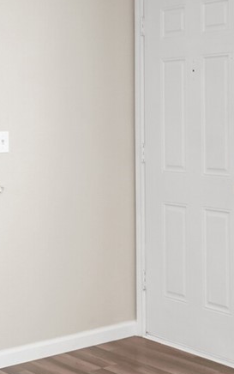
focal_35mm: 71
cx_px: 225
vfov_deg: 28.8
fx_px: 724
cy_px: 129
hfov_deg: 18.0
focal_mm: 14
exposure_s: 1/1.67
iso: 1000
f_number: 14
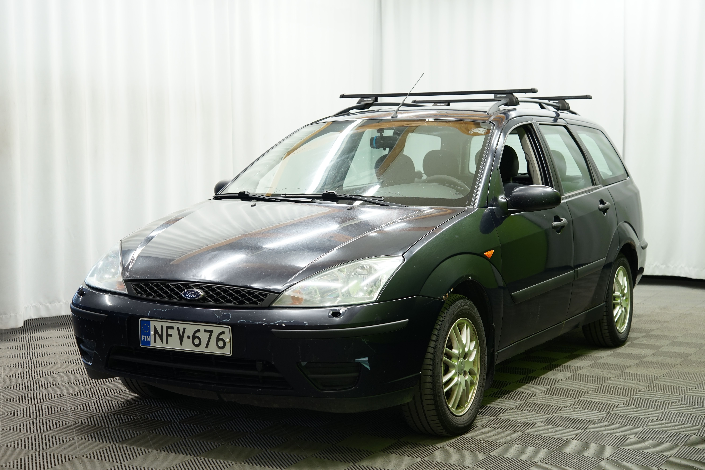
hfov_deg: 33.9
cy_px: 235
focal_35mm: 59
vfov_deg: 23.0
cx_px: 352
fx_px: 1155
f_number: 5
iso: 500
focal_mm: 59
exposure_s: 1/15
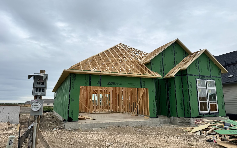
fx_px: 168
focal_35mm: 26
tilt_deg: +10.4
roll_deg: +0.8
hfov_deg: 70.4
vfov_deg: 47.6
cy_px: 71
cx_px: 119
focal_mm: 6.76
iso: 80
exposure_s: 1/2506
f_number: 1.78
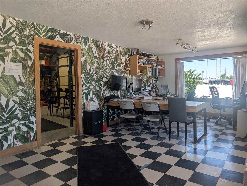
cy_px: 93
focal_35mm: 24
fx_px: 171
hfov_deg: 71.5
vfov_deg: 56.9
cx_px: 124
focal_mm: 6.9
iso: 25
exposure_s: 1/411
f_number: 1.68
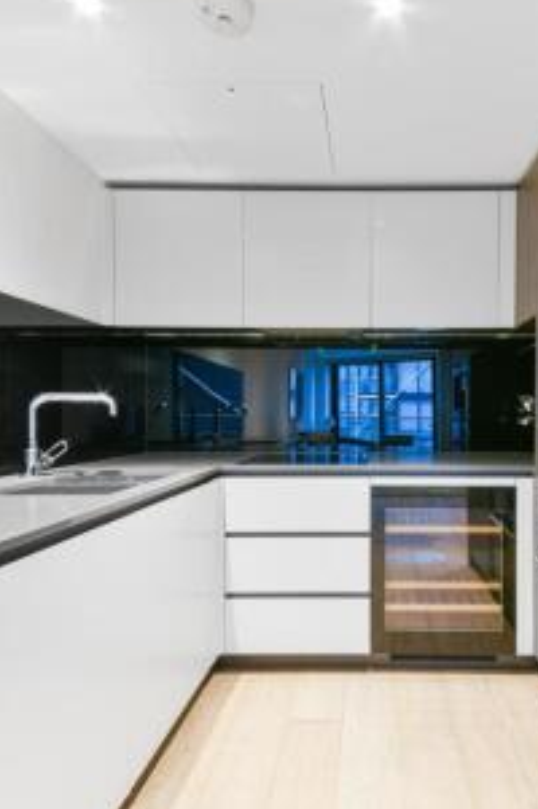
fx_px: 427
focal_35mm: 19
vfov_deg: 86.9
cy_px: 386
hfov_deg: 62.0
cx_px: 379
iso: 200
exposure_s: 4
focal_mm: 12
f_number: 16
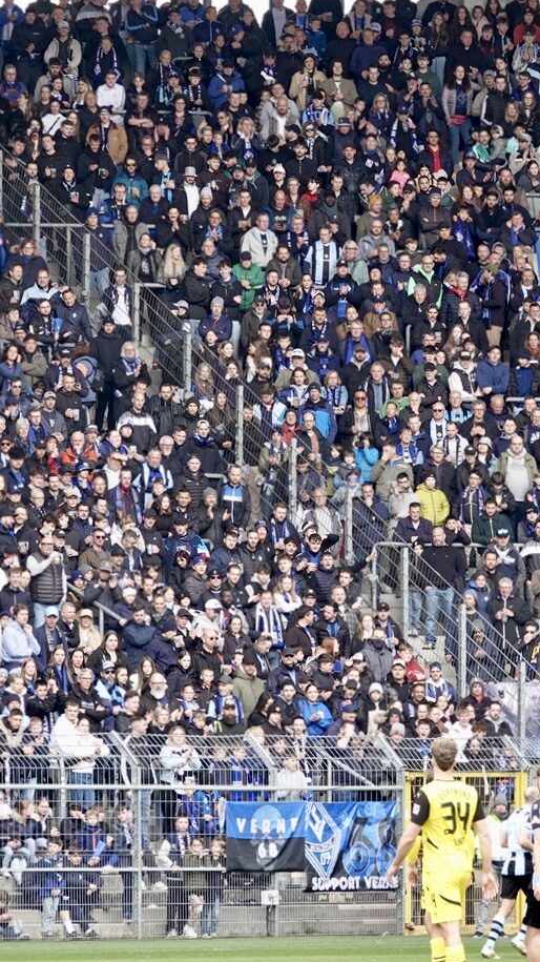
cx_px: 674
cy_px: 534
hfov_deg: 3.5
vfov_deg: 6.2
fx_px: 8817
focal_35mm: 346
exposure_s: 1/200
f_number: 4
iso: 200
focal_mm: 70.27
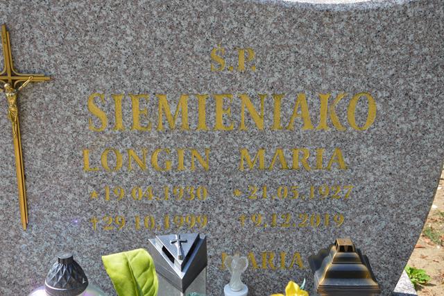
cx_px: 222
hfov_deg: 33.4
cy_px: 148
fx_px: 740
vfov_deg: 22.6
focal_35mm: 60
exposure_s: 1/160
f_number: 6.3
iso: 100
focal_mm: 40
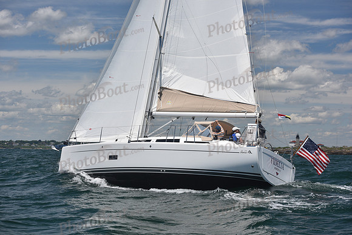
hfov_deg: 27.0
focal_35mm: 75
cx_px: 176
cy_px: 118
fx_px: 733
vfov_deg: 18.2
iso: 200
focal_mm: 75
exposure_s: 1/1000
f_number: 5.6
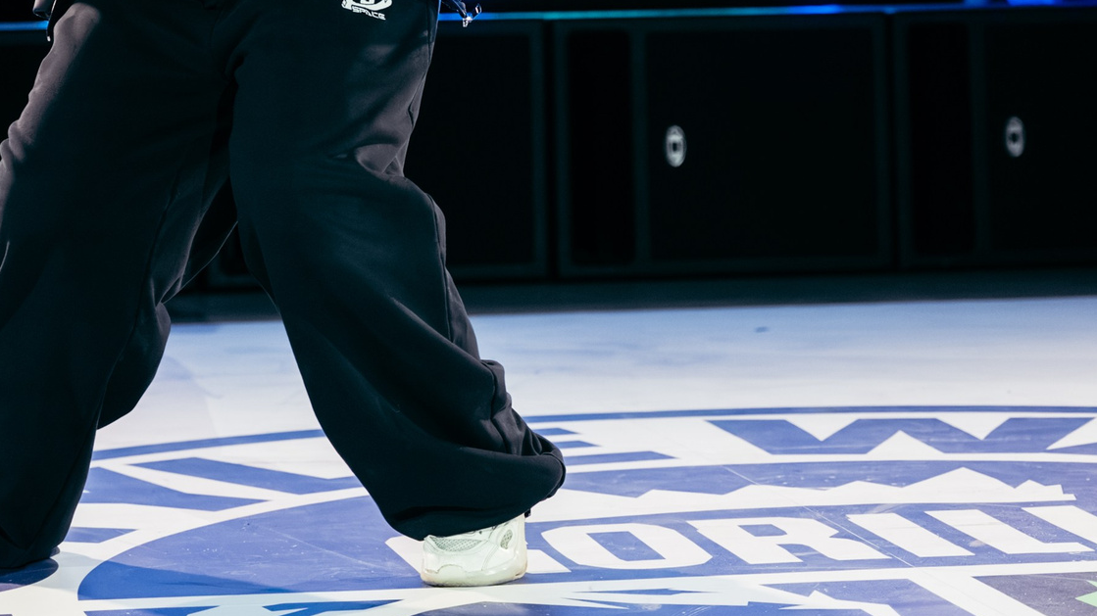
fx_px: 3752
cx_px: 334
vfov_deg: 9.3
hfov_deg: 16.6
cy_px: -150
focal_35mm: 129
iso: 2500
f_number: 2.8
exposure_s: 1/800
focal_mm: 52
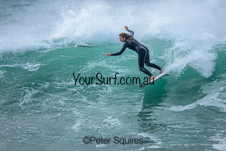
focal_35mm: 990
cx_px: 118
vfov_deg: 1.4
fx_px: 6217
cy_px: 58
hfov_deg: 2.1
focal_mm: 800
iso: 320
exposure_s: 1/2000
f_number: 6.3
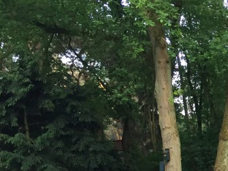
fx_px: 586
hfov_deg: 19.6
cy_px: 215
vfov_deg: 15.8
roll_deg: +0.9
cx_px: 326
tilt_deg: -0.1
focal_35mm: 89
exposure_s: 1/33
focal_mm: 4.15
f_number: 2.2
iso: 40
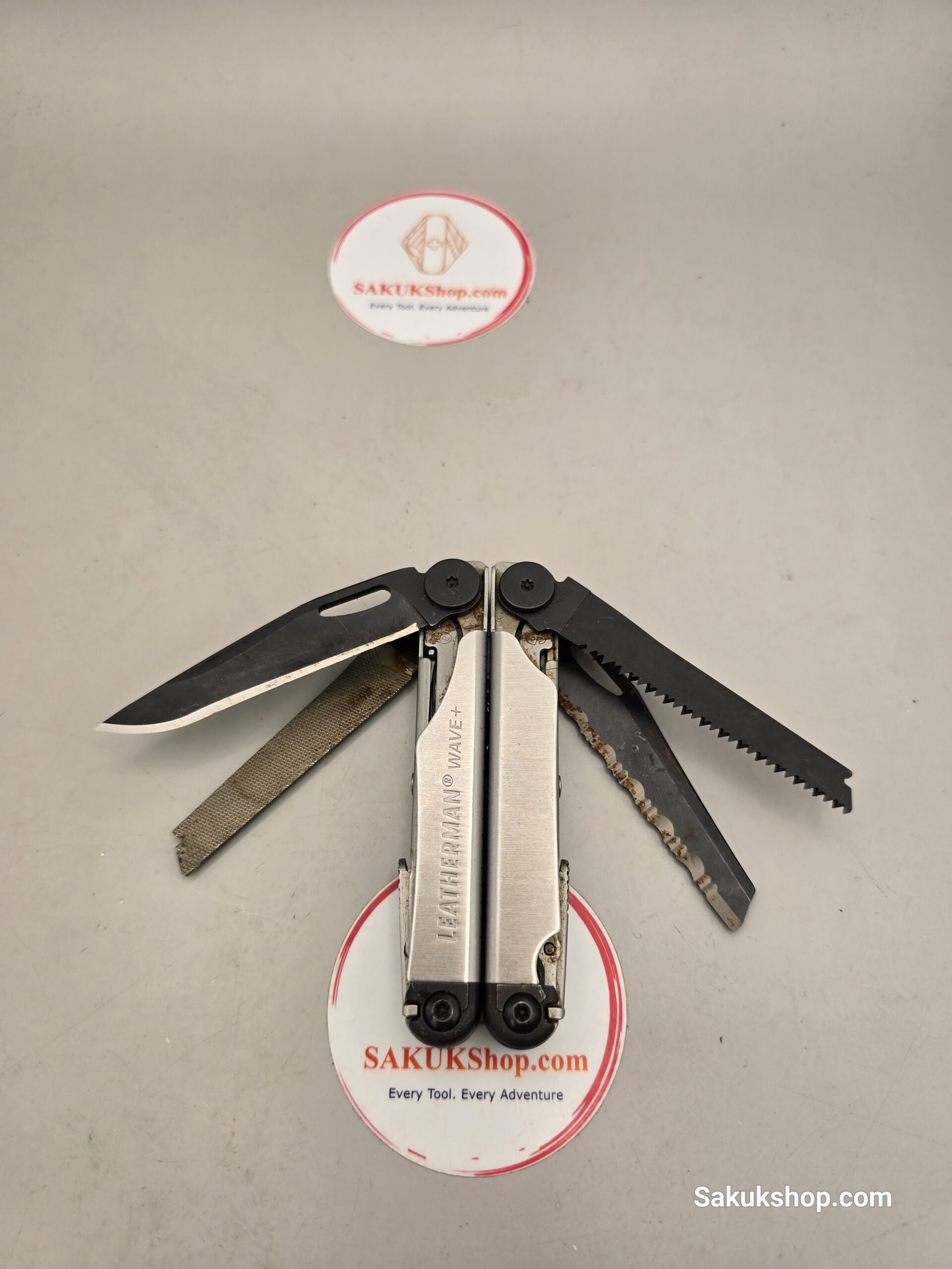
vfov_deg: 73.9
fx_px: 843
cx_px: 476
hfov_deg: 58.9
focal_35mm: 23
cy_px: 634
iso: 32
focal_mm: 6.3
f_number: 1.7
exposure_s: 1/180
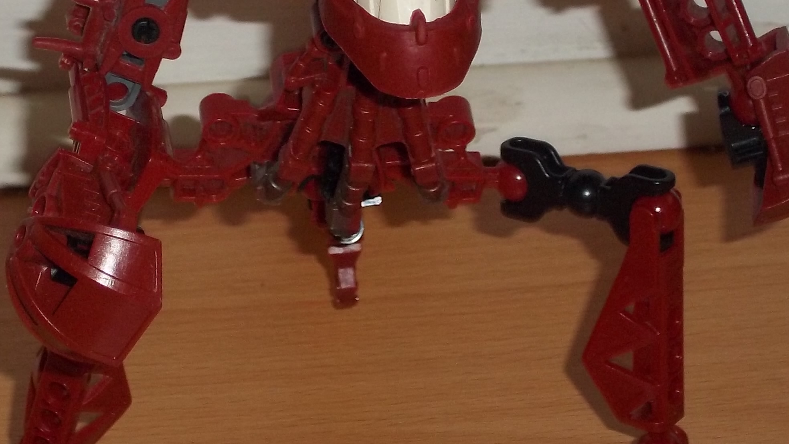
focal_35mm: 155
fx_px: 3243
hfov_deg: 13.9
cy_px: 75
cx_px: 321
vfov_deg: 7.8
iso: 160
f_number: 4.4
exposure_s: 1/50
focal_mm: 12.5
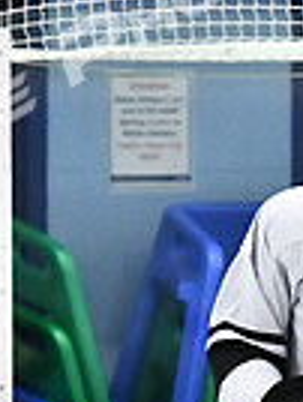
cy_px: 428
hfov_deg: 1.4
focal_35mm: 1091
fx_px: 12694
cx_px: 318
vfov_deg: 1.8
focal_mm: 175
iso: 8000
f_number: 2.8
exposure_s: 1/1600
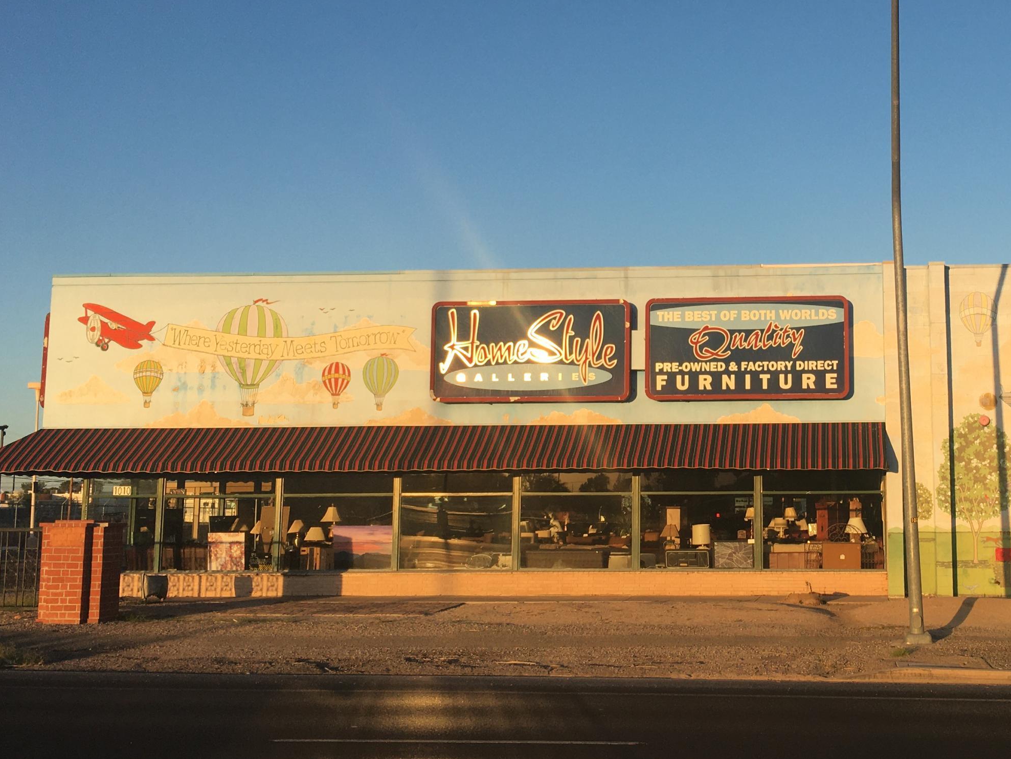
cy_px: 342
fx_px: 1285
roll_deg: -0.6
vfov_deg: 32.9
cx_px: 742
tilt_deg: +7.5
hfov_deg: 41.8
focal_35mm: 44
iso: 25
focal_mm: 4.15
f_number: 2.2
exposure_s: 1/810
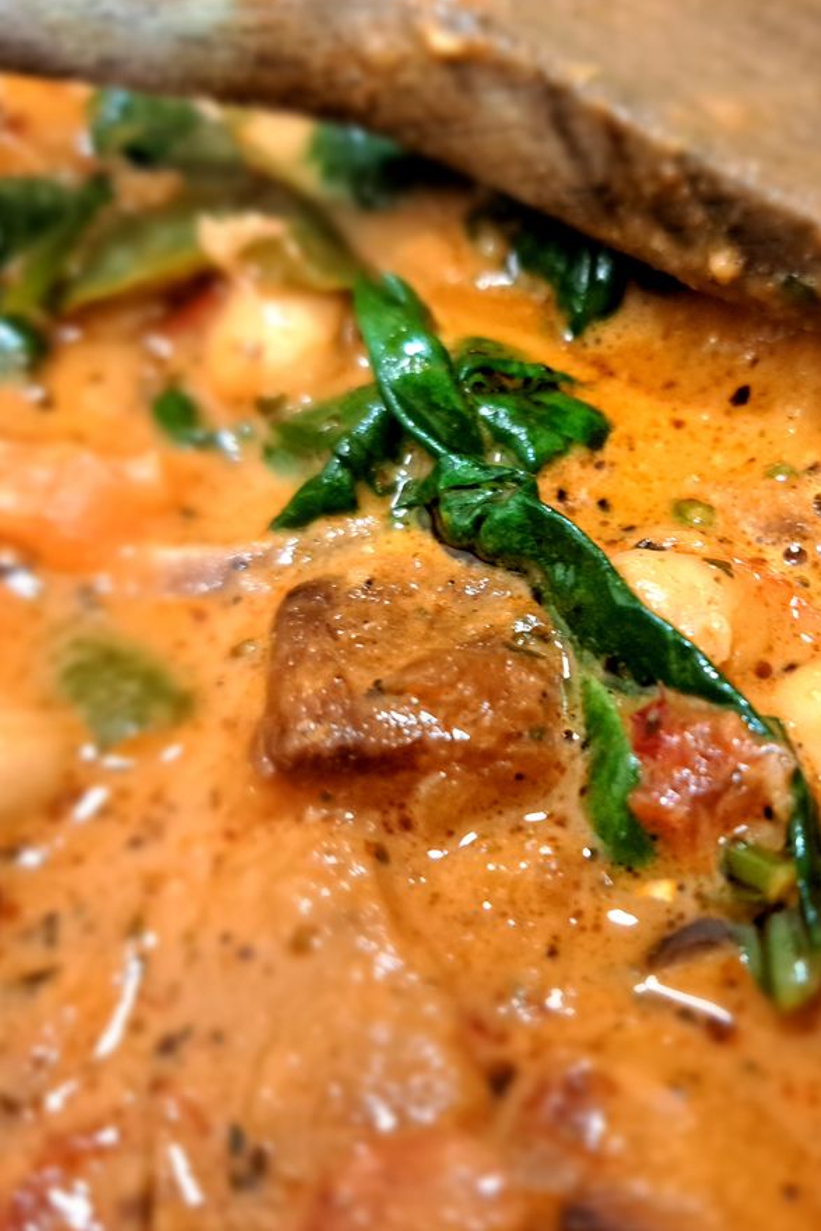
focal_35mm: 34
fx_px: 1163
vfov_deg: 55.8
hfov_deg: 37.9
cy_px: 608
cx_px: 615
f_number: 1.8
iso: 400
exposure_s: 1/33
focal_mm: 5.23
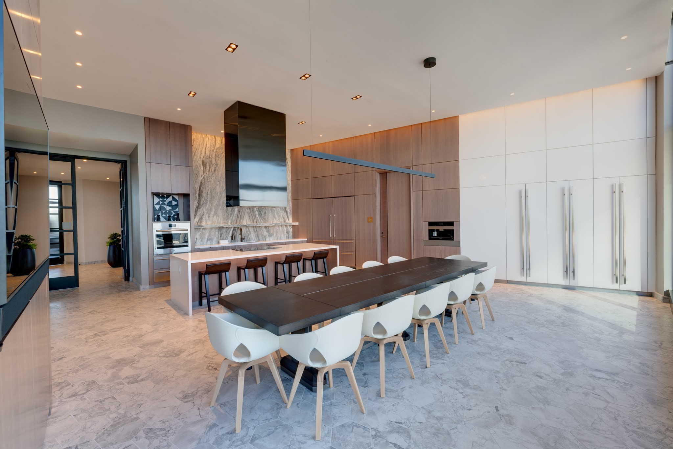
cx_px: 336
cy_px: 224
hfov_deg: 100.4
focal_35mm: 15
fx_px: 281
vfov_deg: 77.4
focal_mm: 15
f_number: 16
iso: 200
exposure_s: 1/1.67
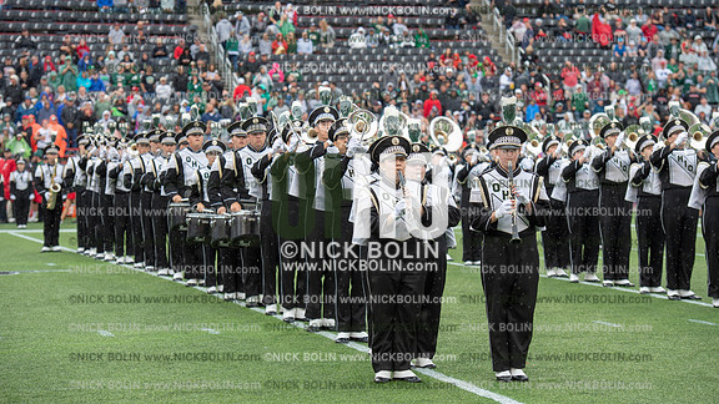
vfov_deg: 10.3
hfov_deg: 18.2
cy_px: 212
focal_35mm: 118
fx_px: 2250
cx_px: 360
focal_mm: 112
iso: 400
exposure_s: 1/500
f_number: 4
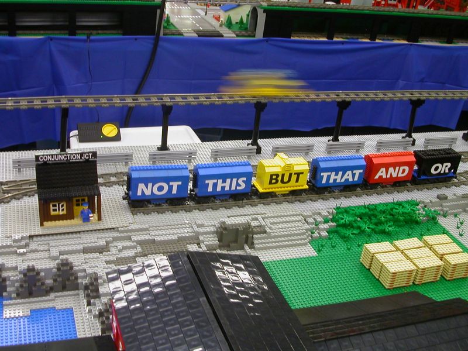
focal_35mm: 43
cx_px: 234
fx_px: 581
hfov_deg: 43.9
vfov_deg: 33.6
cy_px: 176
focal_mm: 6.6
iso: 100
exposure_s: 1/8.9
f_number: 2.9
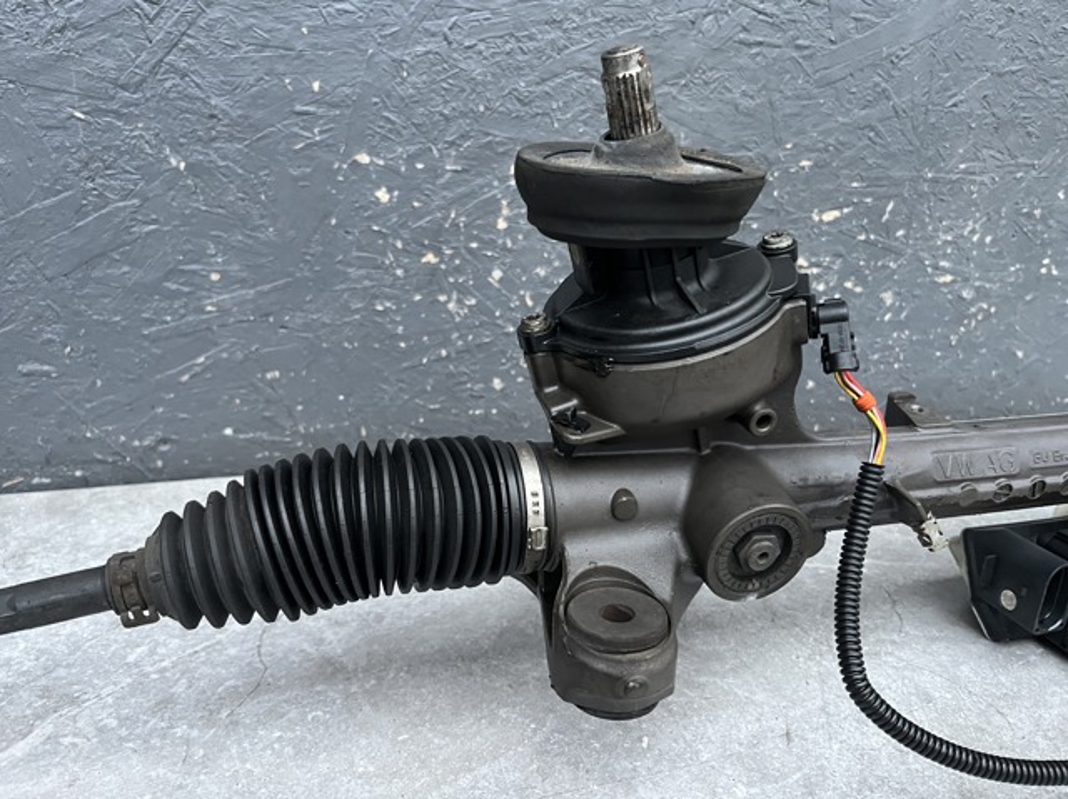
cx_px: 534
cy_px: 400
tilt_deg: -14.6
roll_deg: -1.6
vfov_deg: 53.0
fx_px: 802
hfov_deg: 67.3
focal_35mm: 26
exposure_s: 1/40
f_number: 1.6
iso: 500
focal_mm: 5.1
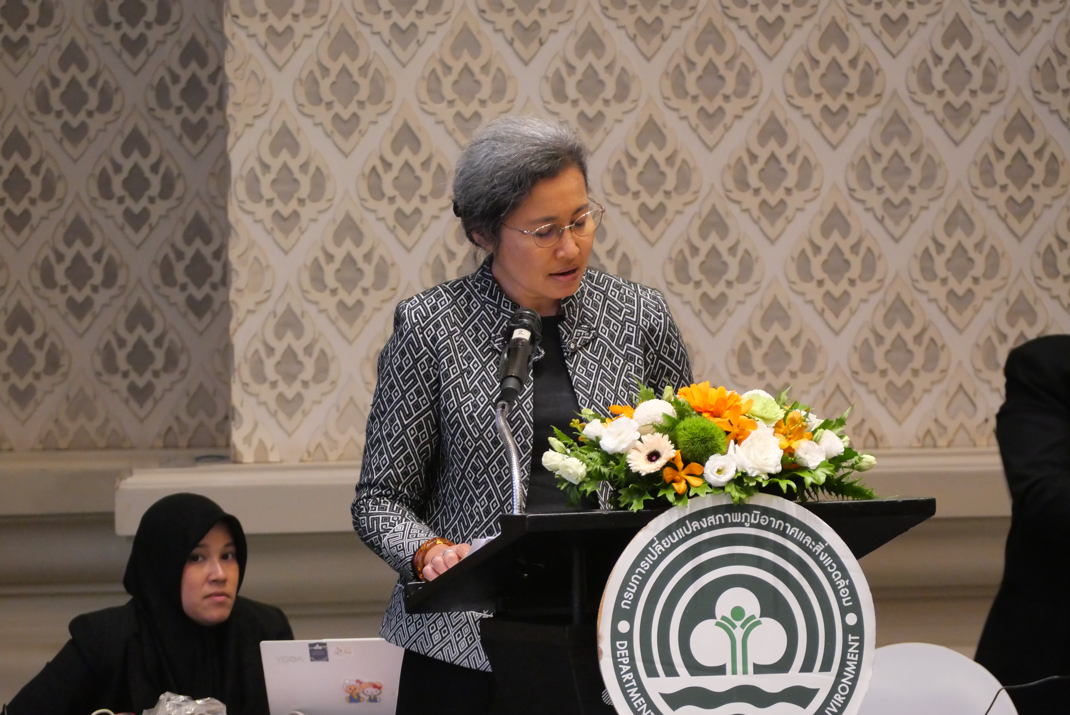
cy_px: 358
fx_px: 9249
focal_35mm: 311
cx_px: 535
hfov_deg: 6.6
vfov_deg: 4.4
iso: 3200
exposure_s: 1/30
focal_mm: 150
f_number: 5.6
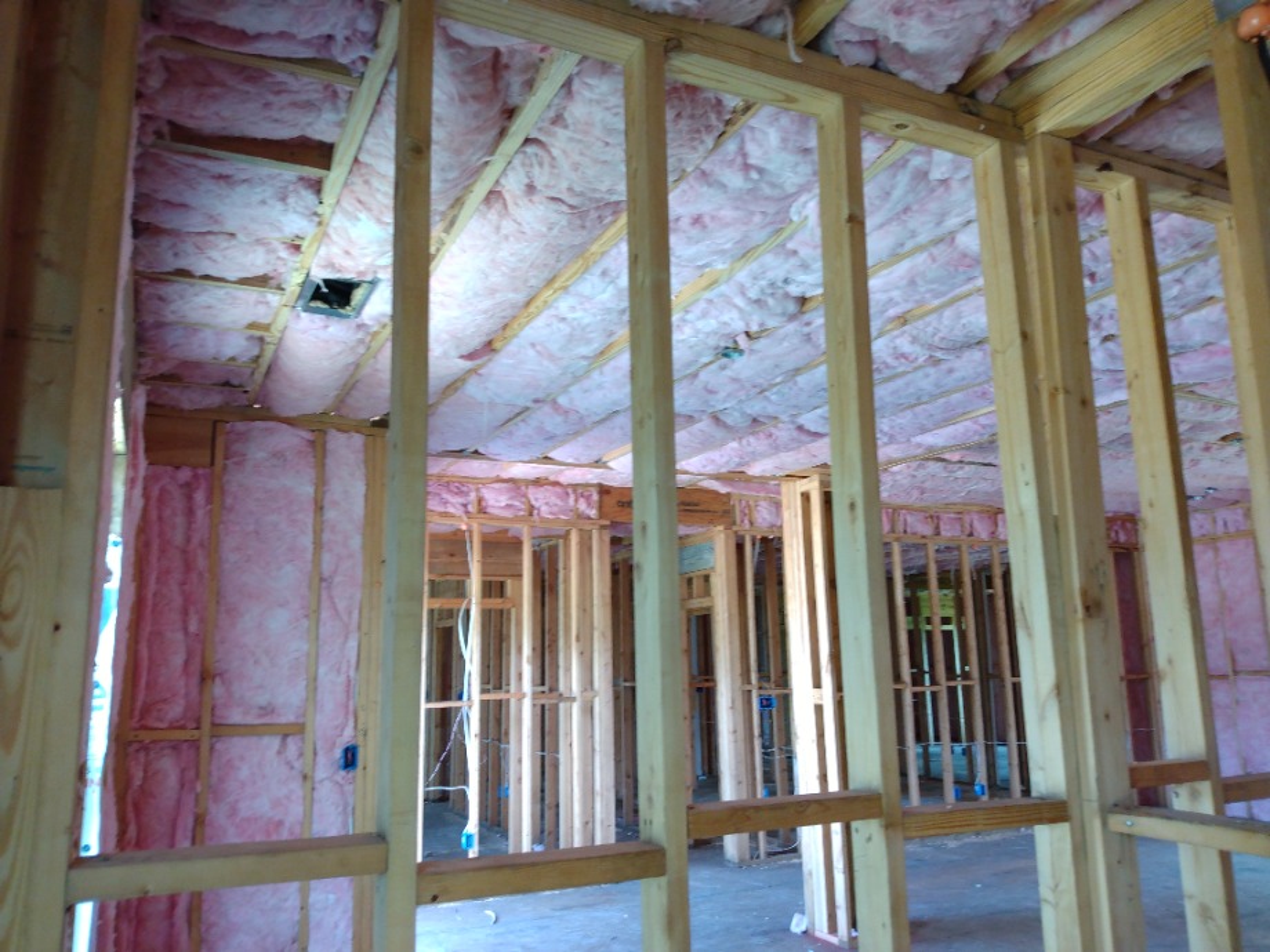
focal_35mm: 20
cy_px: 476
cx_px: 635
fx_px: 734
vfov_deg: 66.0
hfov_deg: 81.7
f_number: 2
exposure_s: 1/30
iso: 209
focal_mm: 3.54
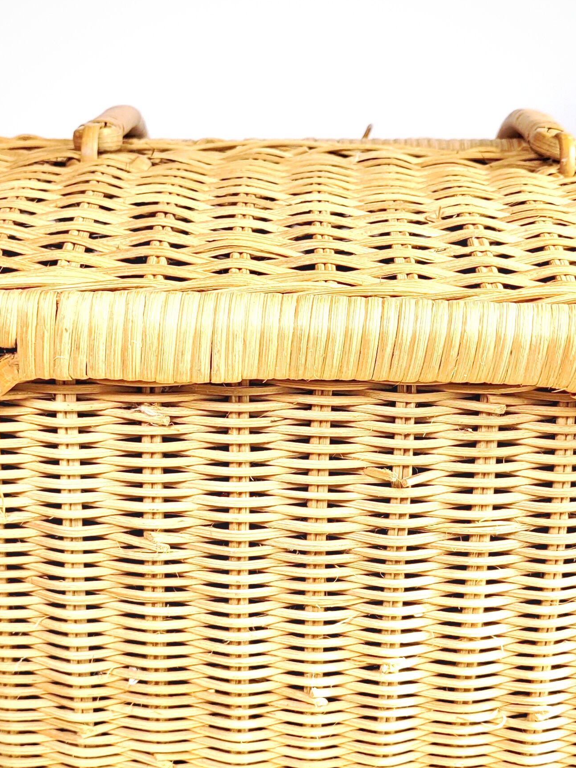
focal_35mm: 61
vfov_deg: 31.7
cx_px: 303
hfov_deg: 24.0
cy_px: 383
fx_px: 1354
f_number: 1.8
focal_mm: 5.4
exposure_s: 1/728
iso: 40
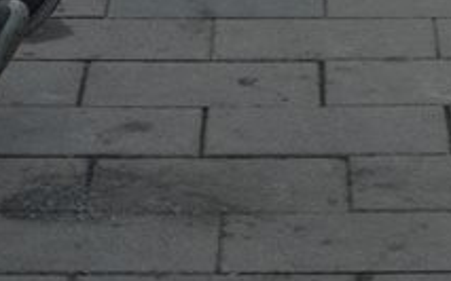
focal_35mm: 206
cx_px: 351
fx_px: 2535
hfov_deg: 10.1
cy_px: -644
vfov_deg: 5.8
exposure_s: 1/160
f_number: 6.3
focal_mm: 21
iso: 100
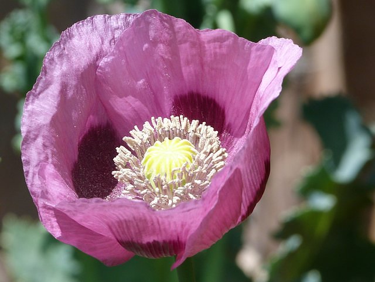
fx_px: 4900
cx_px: 188
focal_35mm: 452
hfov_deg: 4.4
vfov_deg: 3.3
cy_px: 141
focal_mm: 81.4
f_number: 6.3
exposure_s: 1/200
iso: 100
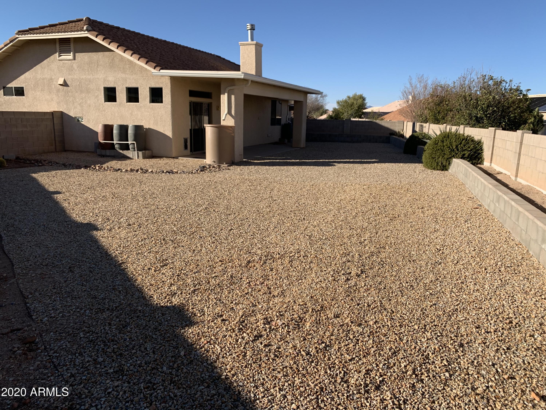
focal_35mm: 26
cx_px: 273
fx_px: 410
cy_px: 205
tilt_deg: -11.2
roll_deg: -0.6
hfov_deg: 67.3
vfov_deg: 53.1
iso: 25
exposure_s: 1/1992
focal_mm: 4.25
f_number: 1.8
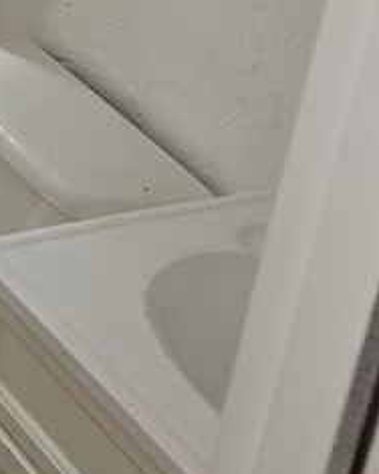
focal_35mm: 98
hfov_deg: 14.2
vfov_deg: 19.1
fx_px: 1374
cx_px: -264
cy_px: 16
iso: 40
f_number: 1.8
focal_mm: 5.4
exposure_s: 1/60
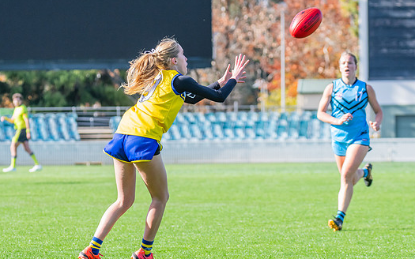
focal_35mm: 310
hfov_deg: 6.8
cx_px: 154
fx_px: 3506
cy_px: 165
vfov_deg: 4.2
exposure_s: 1/1250
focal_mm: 190
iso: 800
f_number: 6.3
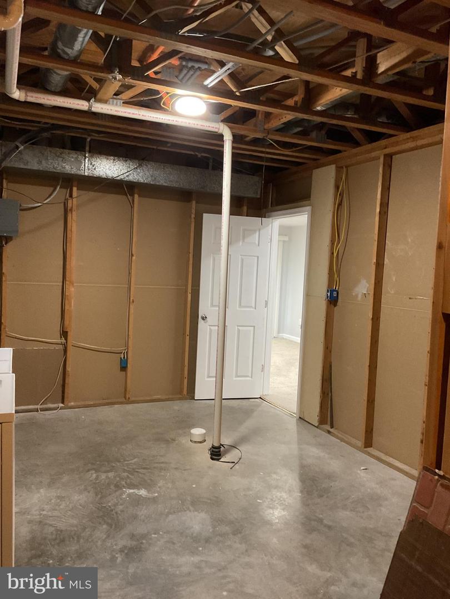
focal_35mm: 29
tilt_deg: -3.3
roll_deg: -2.1
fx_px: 503
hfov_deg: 48.2
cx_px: 225
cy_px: 300
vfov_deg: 61.7
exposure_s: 1/40
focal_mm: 3
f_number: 1.8
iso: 320
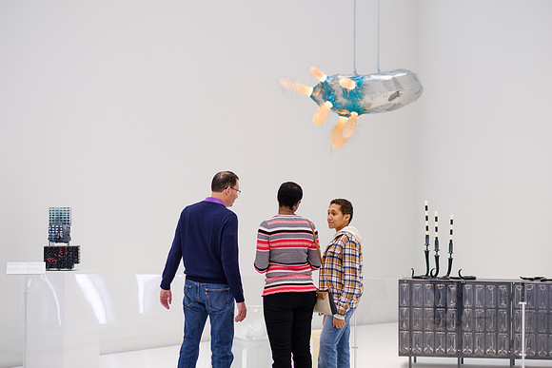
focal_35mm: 85
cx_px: 272
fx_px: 1309
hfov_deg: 23.8
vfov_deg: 16.0
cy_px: 182
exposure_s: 1/80
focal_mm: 56
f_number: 1.6
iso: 200
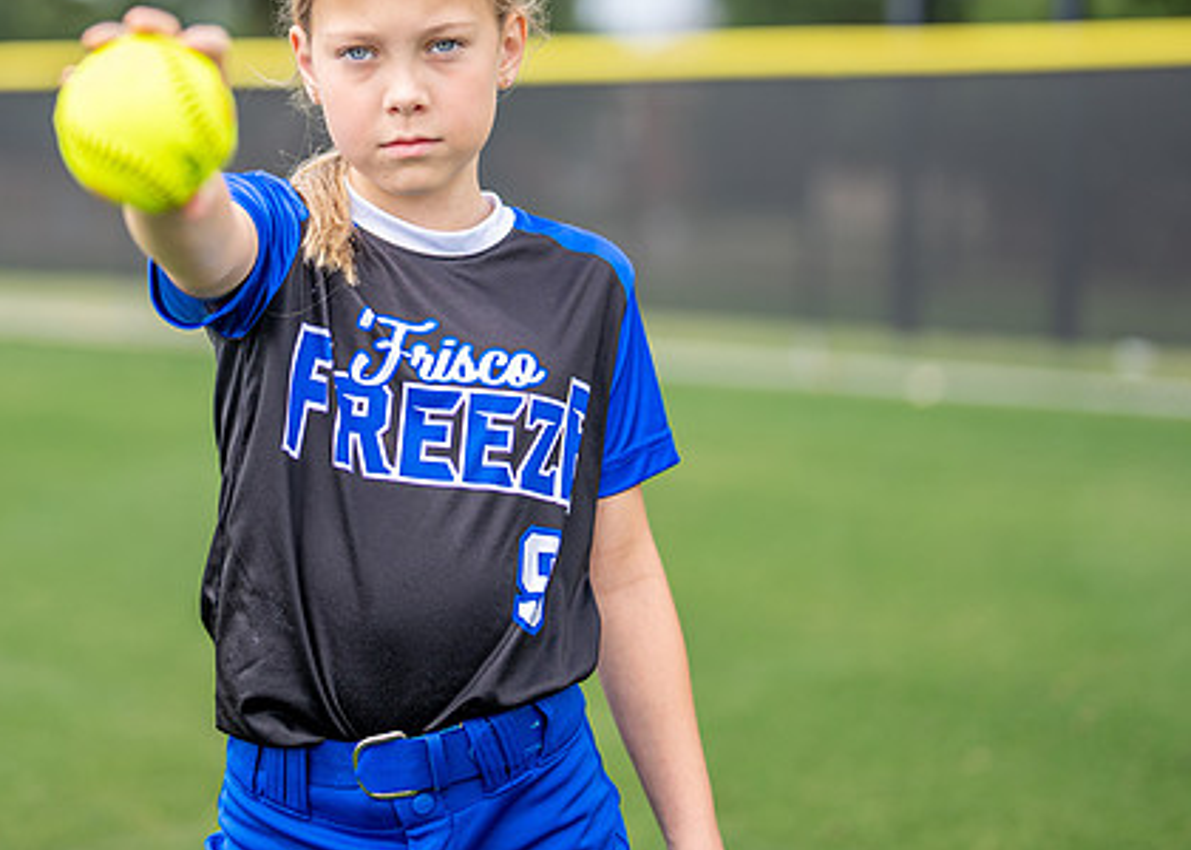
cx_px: 460
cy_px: 222
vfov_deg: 16.9
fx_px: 2841
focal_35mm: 84
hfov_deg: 23.6
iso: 100
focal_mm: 50
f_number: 1.2
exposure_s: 1/4000
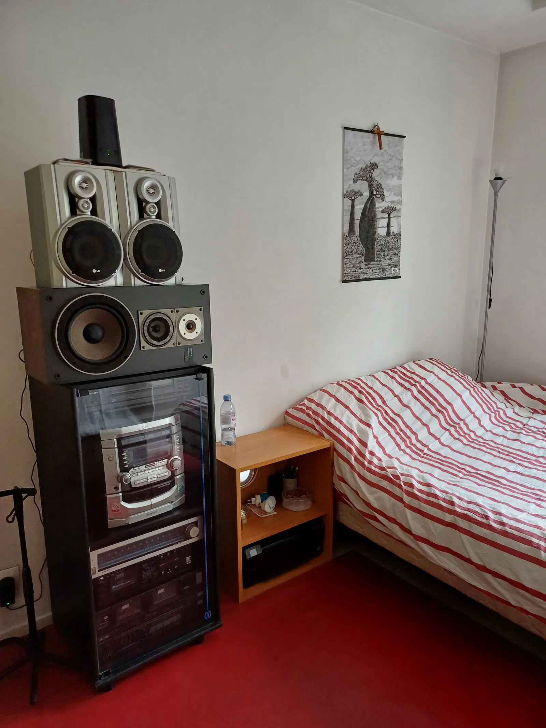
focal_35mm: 25
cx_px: 273
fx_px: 526
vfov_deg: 69.4
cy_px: 364
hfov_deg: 54.9
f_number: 1.8
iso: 160
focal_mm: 4.65
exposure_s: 1/60
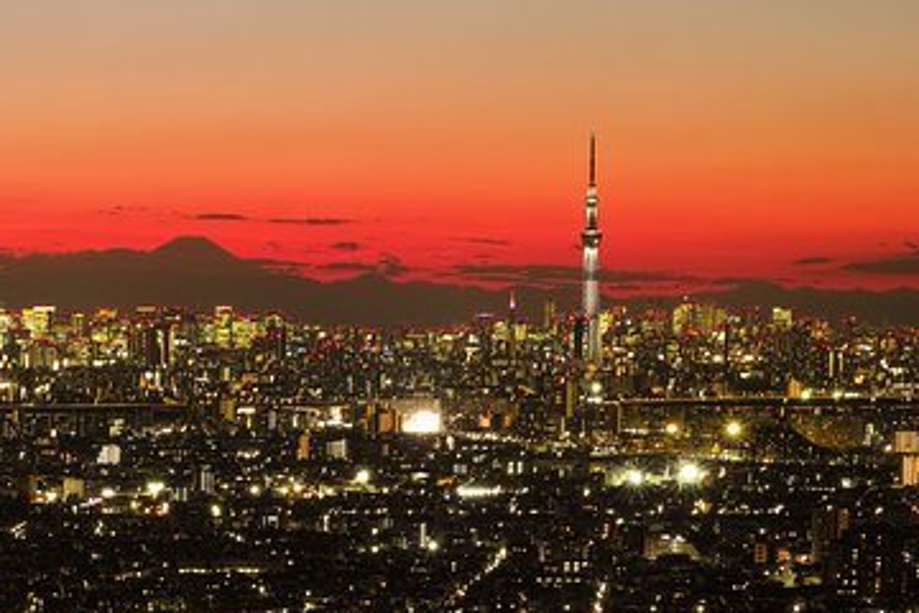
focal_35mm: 128
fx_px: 3267
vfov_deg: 10.6
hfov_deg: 15.4
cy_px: 686
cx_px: -186
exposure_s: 15
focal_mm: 30
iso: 100
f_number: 11
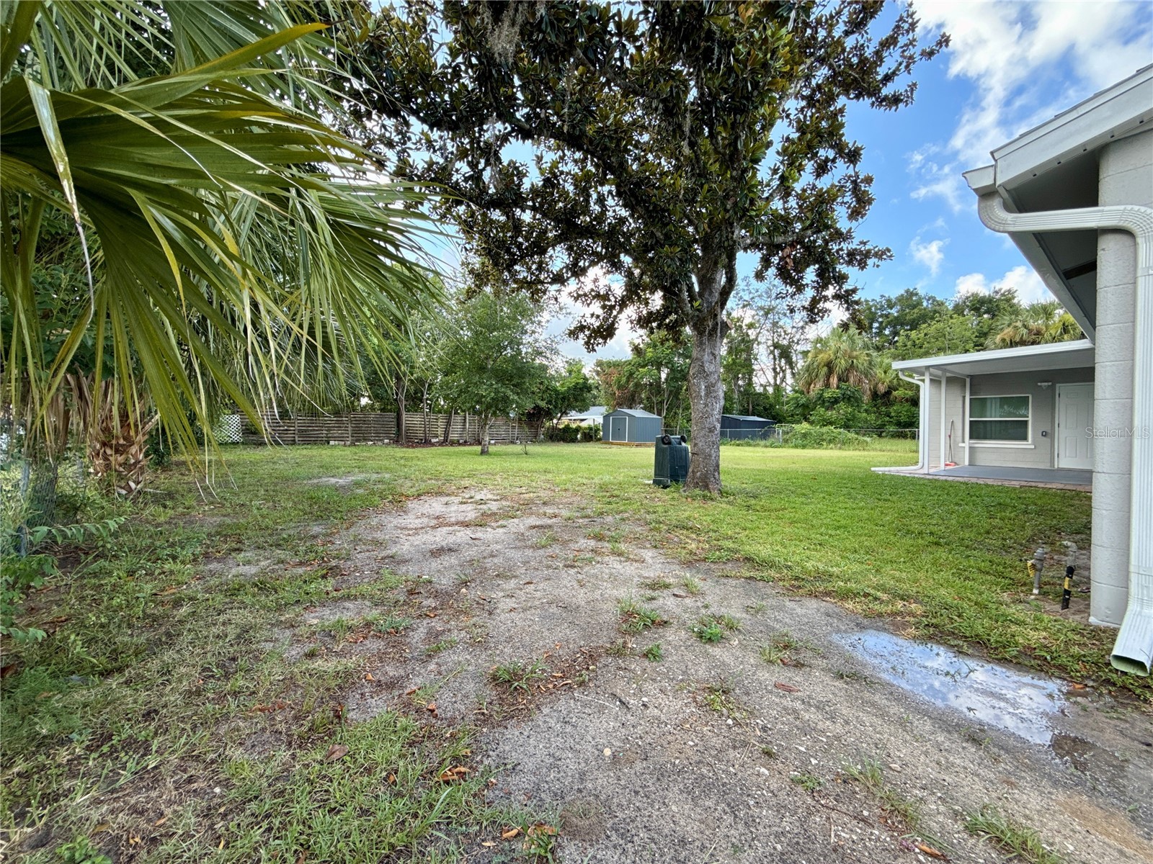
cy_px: 432
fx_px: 466
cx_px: 576
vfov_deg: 85.7
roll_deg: -0.8
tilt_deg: -0.8
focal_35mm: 14
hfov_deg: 102.1
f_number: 2.2
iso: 64
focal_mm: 2.22
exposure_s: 1/176
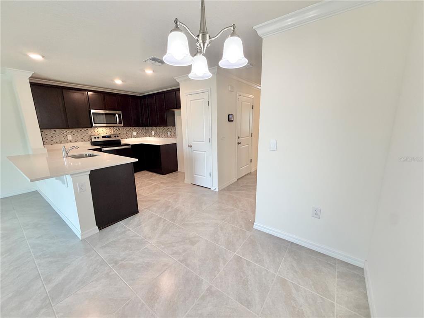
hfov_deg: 102.1
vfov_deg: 85.7
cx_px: 212
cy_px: 159
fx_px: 171
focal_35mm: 14
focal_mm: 2.22
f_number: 2.2
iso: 200
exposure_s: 1/120
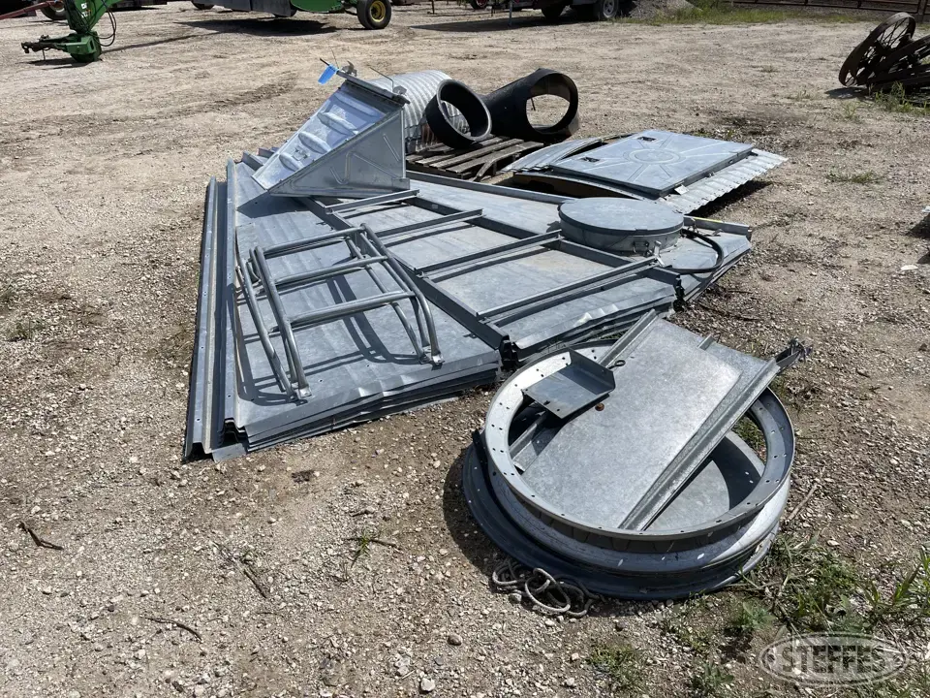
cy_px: 349
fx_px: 699
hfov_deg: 67.3
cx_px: 465
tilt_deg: -29.2
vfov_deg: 53.1
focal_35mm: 26
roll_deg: -0.4
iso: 32
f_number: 1.6
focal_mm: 5.1
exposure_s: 1/3788
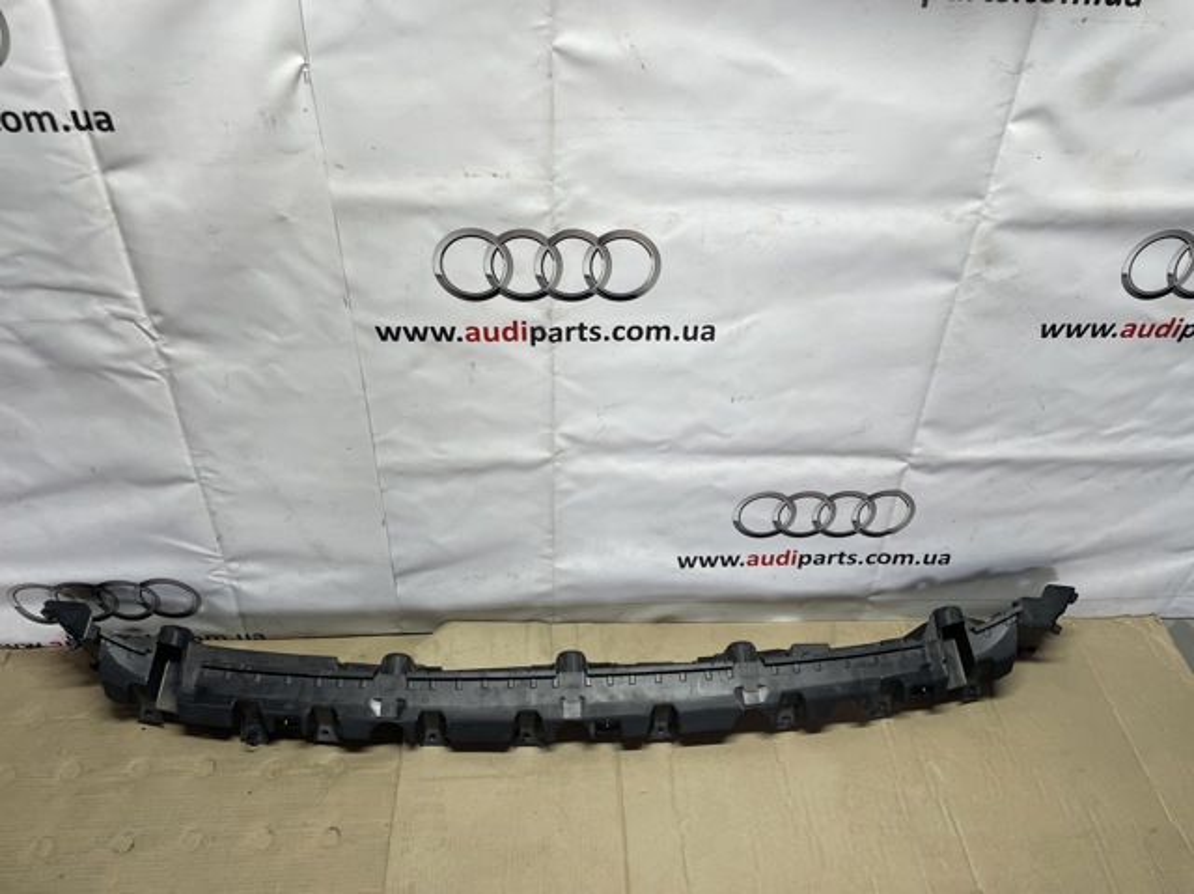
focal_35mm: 26
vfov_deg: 53.0
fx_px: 896
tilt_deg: -41.4
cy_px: 447
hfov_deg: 67.3
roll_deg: -1.0
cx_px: 597
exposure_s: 1/100
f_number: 1.6
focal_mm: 4.2
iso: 40
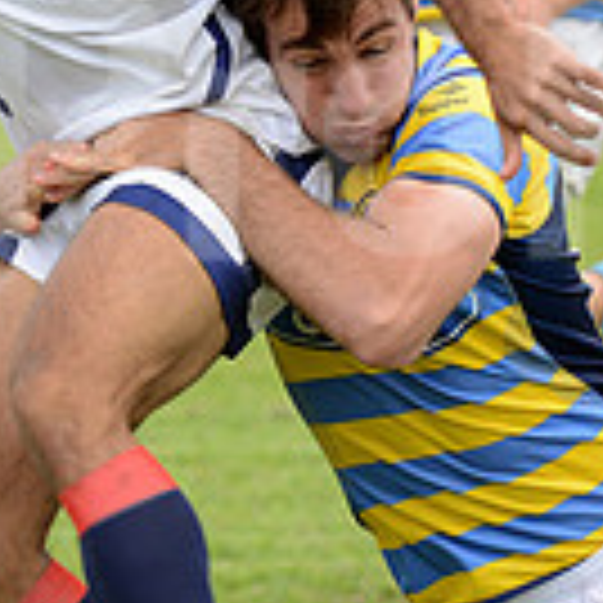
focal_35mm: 552
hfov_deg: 3.2
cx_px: 333
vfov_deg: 3.2
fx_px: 10879
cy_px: 106
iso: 400
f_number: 4
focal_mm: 150
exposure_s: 1/640
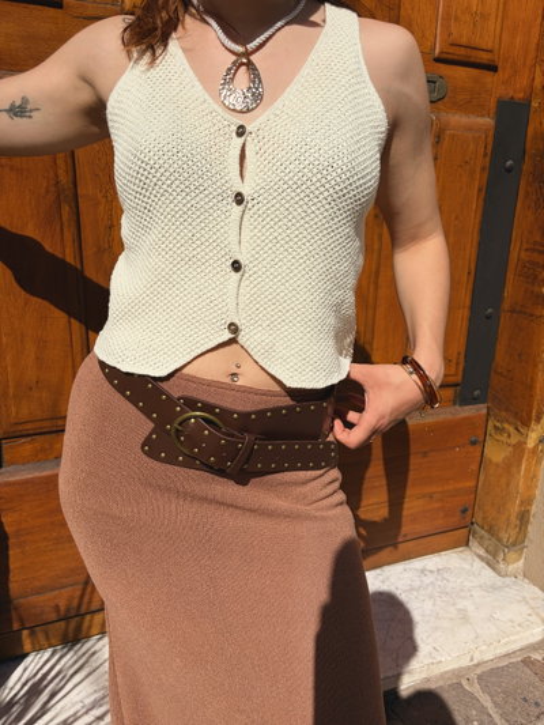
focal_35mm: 26
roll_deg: -0.8
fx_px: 545
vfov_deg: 67.3
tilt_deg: -14.6
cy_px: 362
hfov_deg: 53.1
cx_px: 272
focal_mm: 5.96
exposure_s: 1/7813
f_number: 1.6
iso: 50
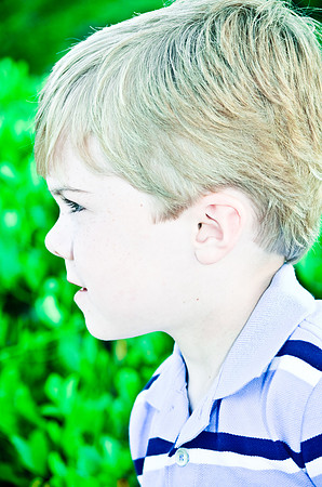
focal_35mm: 102
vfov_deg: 20.1
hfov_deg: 13.4
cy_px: 244
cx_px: 161
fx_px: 1375
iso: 200
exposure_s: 1/125
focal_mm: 68
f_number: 5.6
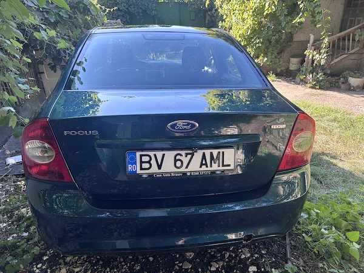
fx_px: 273
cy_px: 136
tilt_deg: -20.0
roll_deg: +0.8
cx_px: 182
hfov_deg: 67.3
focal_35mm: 26
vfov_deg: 53.1
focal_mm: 5.96
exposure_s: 1/135
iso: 32
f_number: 1.6
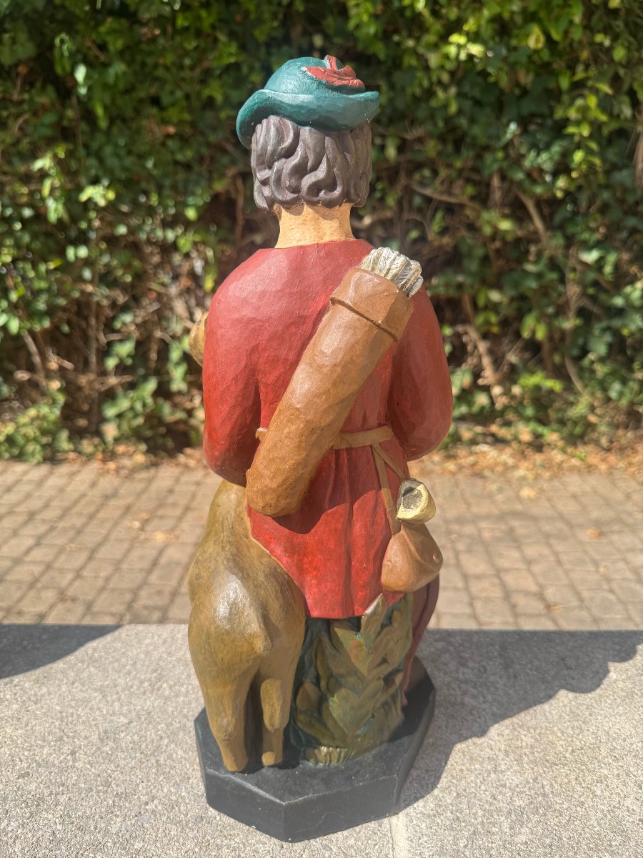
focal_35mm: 24
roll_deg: +0.0
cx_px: 322
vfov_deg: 71.6
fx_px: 594
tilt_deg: -20.3
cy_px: 429
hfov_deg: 56.8
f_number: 1.78
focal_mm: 6.76
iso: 80
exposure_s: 1/2604
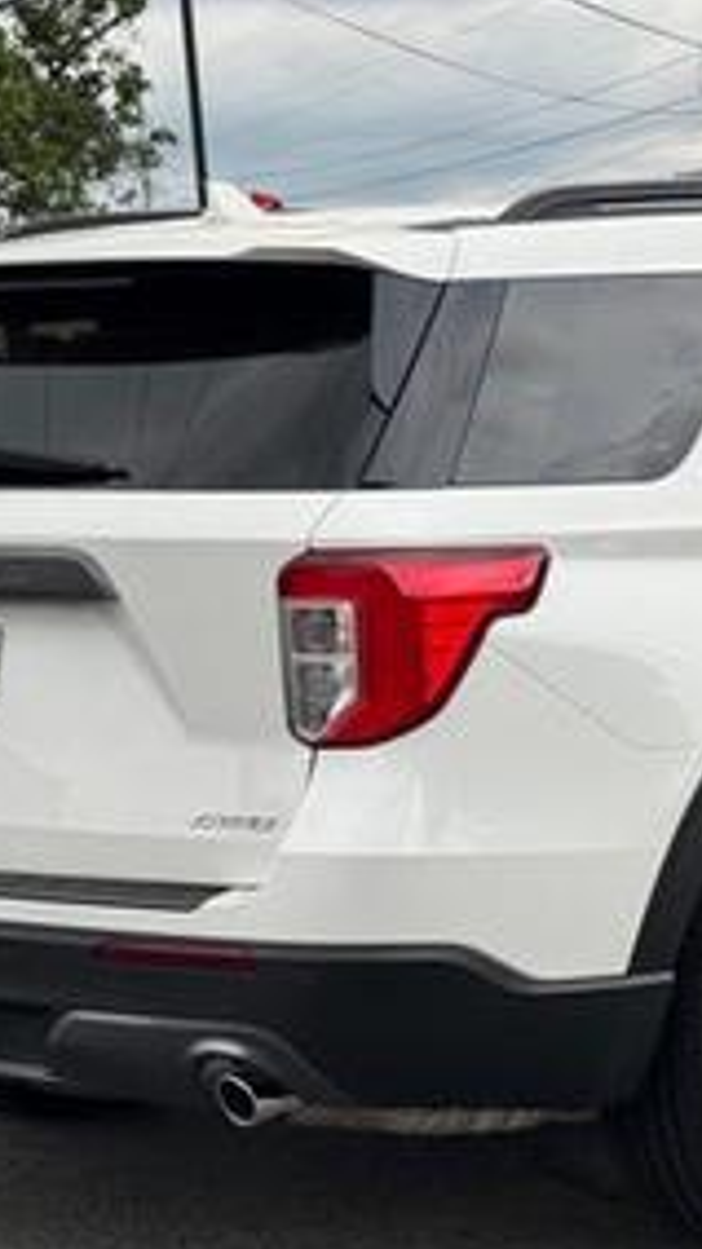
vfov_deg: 22.9
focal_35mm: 93
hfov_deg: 12.9
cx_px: 592
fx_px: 3080
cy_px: 618
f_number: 1.78
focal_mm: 6.76
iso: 64
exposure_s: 1/678
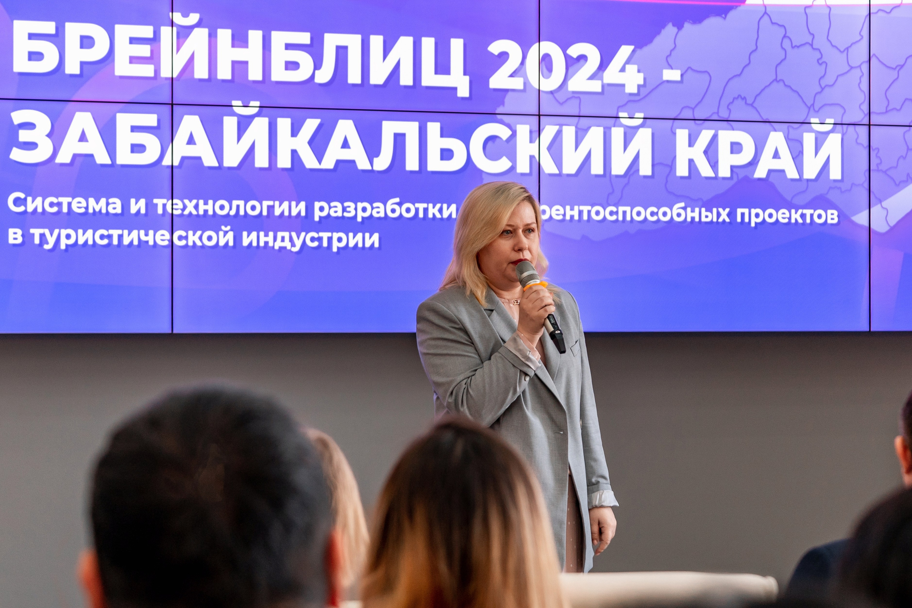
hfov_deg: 17.4
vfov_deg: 11.7
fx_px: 2973
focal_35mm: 117
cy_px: 304
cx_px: 456
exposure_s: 1/50
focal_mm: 75
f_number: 4
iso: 400
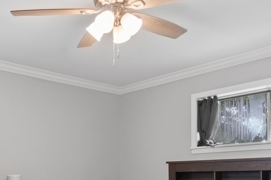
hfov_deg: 42.6
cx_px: 88
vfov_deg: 28.0
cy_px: 176
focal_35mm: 45
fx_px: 342
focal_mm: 11
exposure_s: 1
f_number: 9
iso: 250
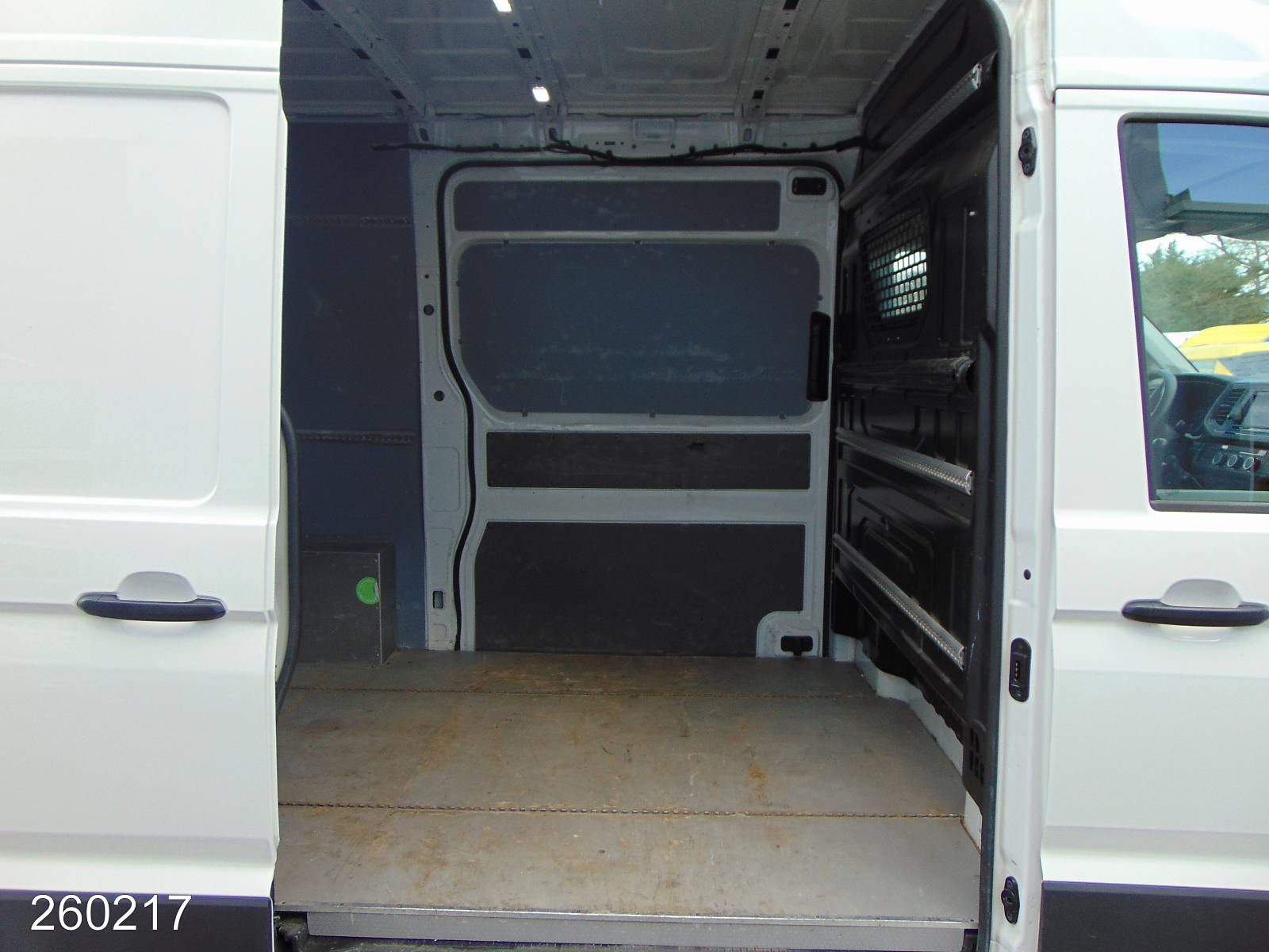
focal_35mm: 25
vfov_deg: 54.9
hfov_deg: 69.4
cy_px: 476
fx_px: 916
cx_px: 634
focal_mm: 4.5
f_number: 3
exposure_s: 1/200
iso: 80
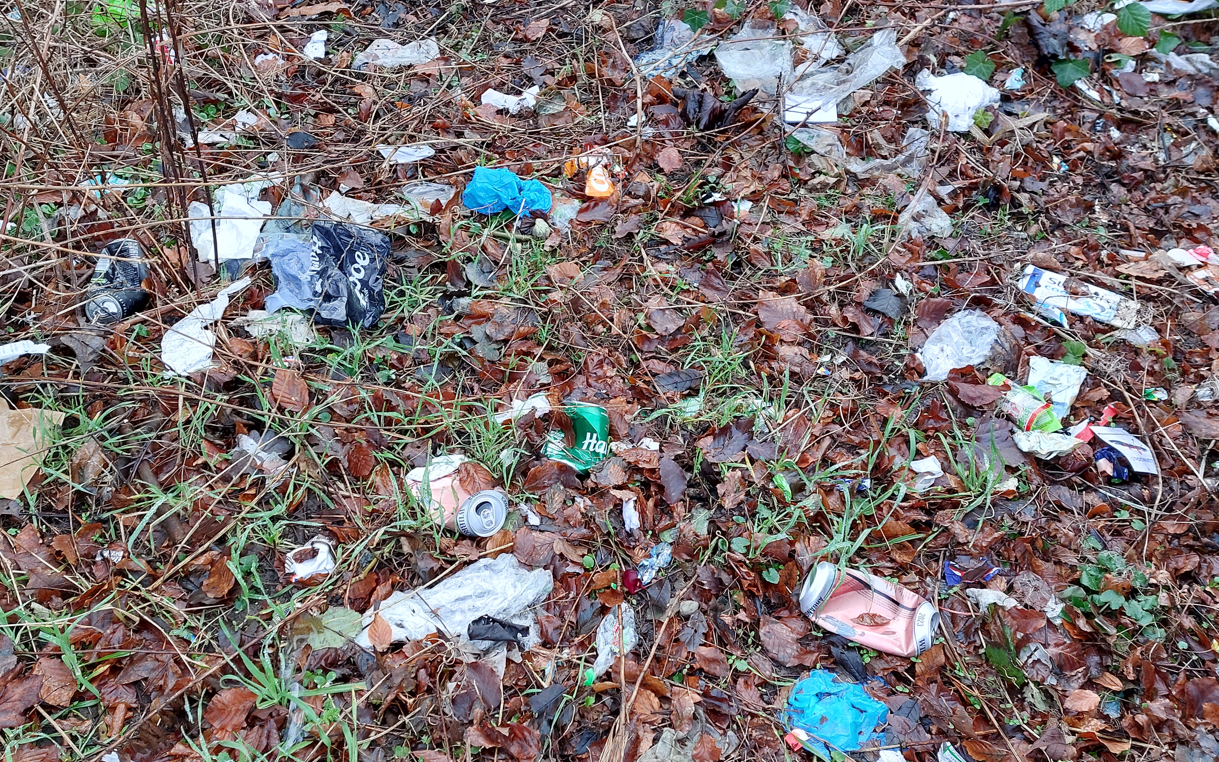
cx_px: 533
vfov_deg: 35.3
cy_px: 374
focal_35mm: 36
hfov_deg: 53.9
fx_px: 1196
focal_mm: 5.23
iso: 64
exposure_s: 1/50
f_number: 1.8
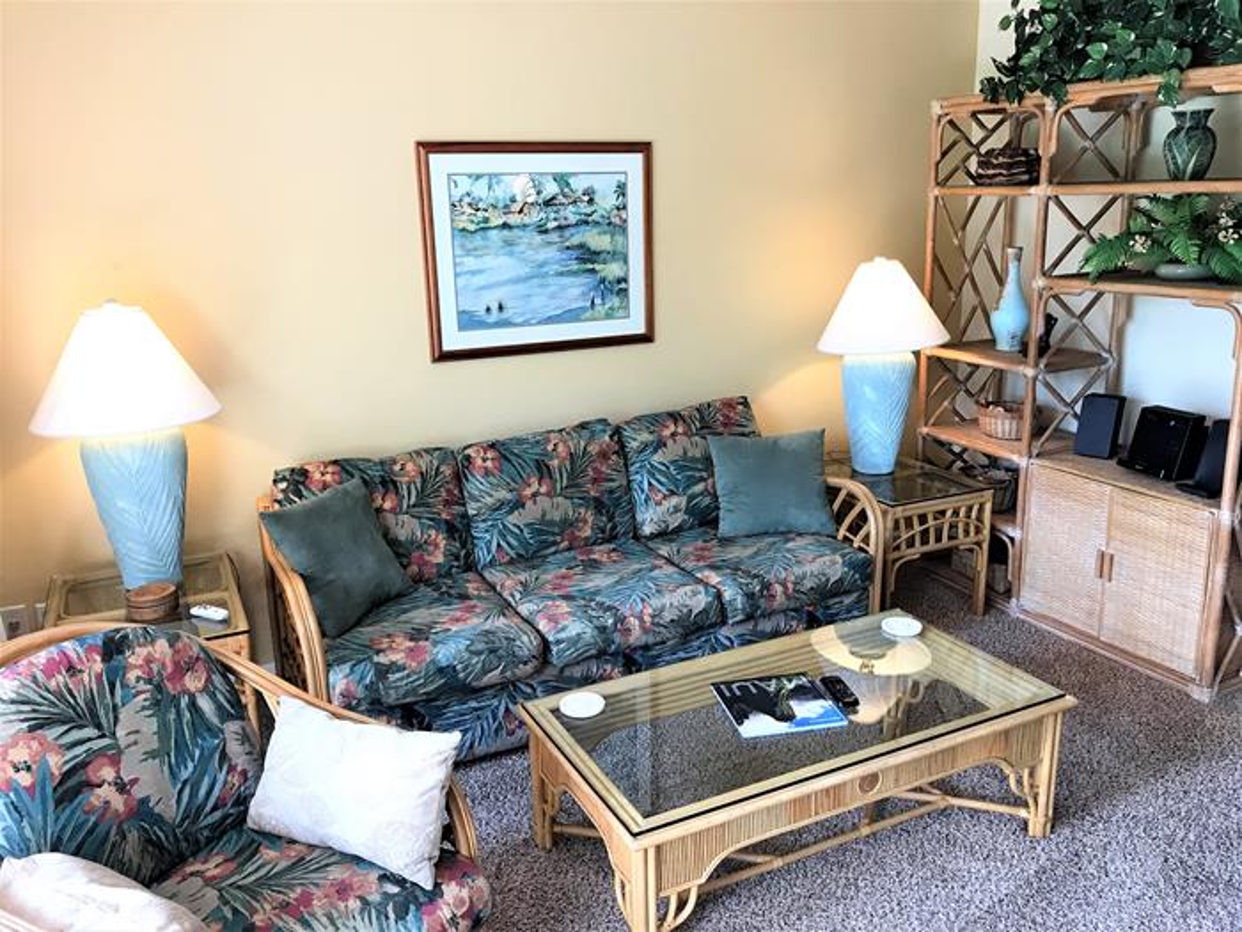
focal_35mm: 28
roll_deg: +1.2
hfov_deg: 63.4
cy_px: 466
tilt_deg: -13.2
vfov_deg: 49.7
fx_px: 1005
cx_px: 621
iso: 25
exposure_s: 1/30
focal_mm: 3.99
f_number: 1.8
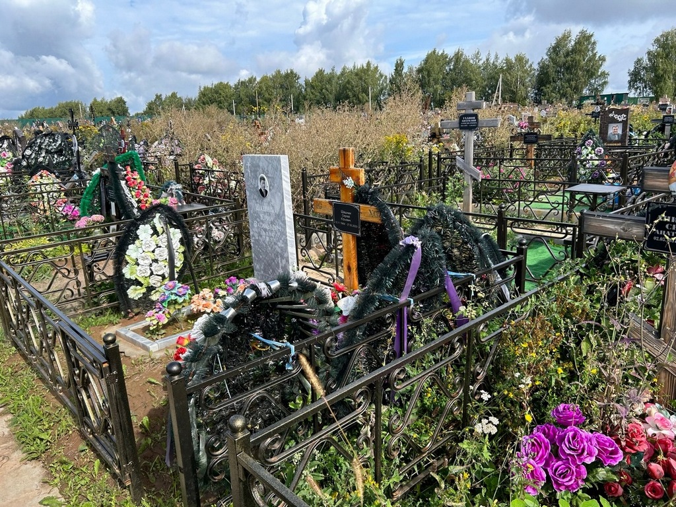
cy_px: 254
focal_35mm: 26
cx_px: 338
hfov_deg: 67.3
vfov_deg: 53.1
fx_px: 508
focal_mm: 5.7
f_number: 1.5
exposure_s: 1/1621
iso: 50
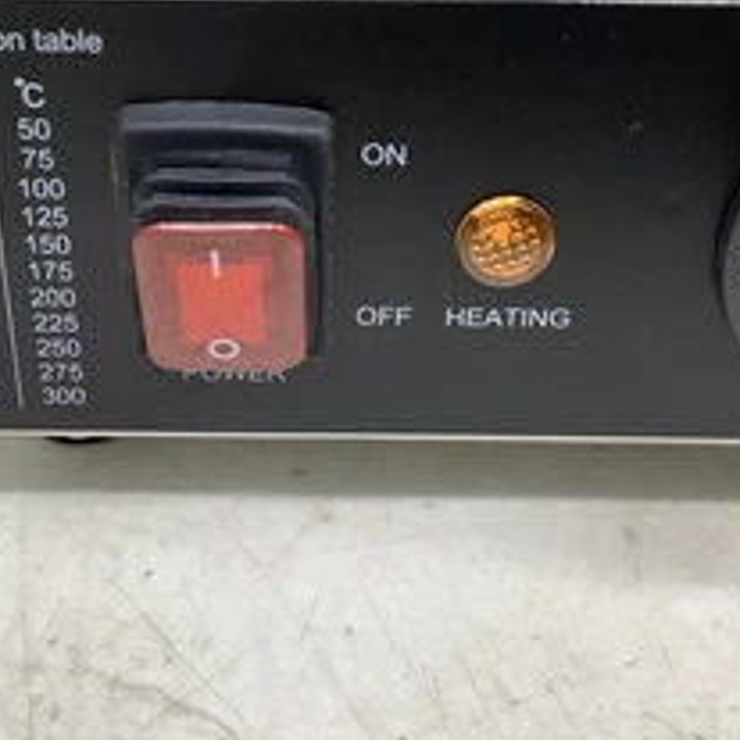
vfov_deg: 32.2
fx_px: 1282
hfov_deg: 32.1
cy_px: 318
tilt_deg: -31.8
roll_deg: -0.7
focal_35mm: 53
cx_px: 300
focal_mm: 3.3
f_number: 2.4
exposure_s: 1/60
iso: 64
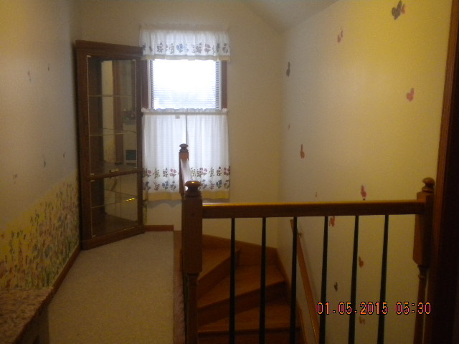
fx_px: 464
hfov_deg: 52.6
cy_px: 172
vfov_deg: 40.7
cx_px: 230
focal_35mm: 35
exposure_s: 1/52.2
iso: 517
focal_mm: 6.3
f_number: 3.1
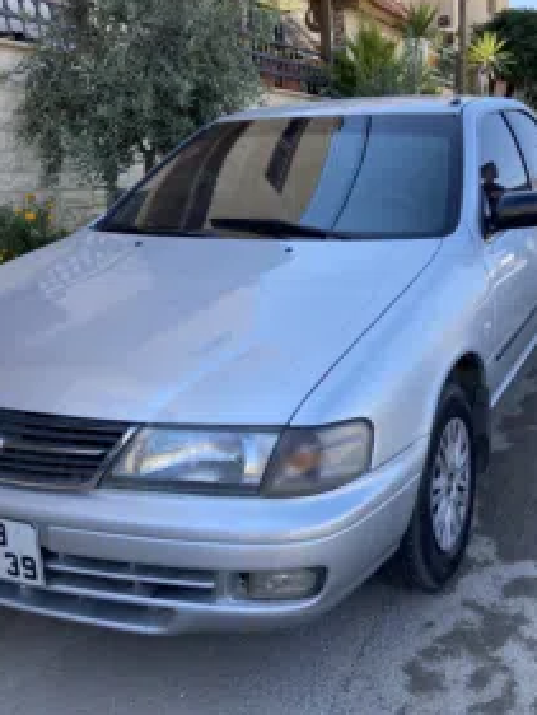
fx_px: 765
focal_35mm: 37
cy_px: 331
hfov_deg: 38.1
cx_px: 377
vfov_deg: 50.1
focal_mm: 4.25
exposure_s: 1/715
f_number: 1.8
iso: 32
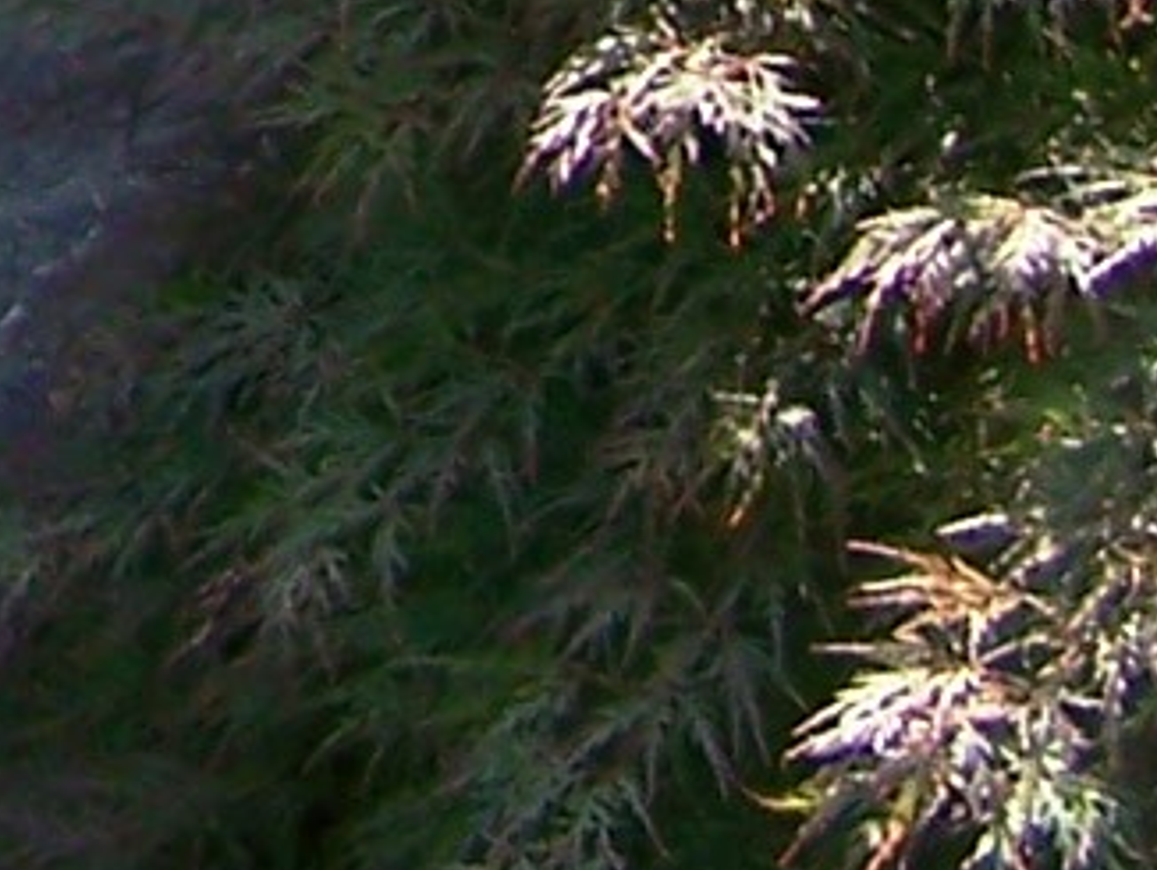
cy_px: -1903
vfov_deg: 4.7
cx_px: -1732
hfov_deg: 6.2
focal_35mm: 302
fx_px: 10101
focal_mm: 6.3
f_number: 2.8
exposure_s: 1/250
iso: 64
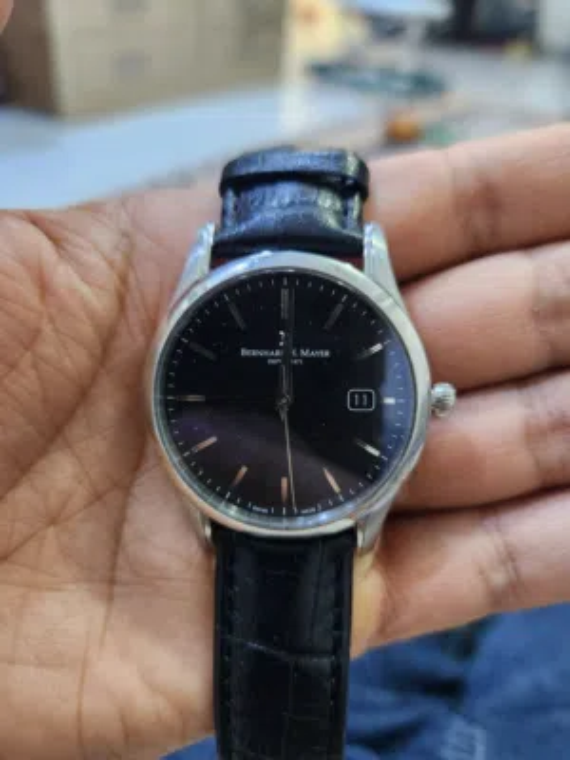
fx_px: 505
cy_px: 380
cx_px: 285
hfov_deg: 58.9
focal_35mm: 23
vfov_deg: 73.9
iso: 640
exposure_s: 1/33.3
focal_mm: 5.4
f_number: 1.8
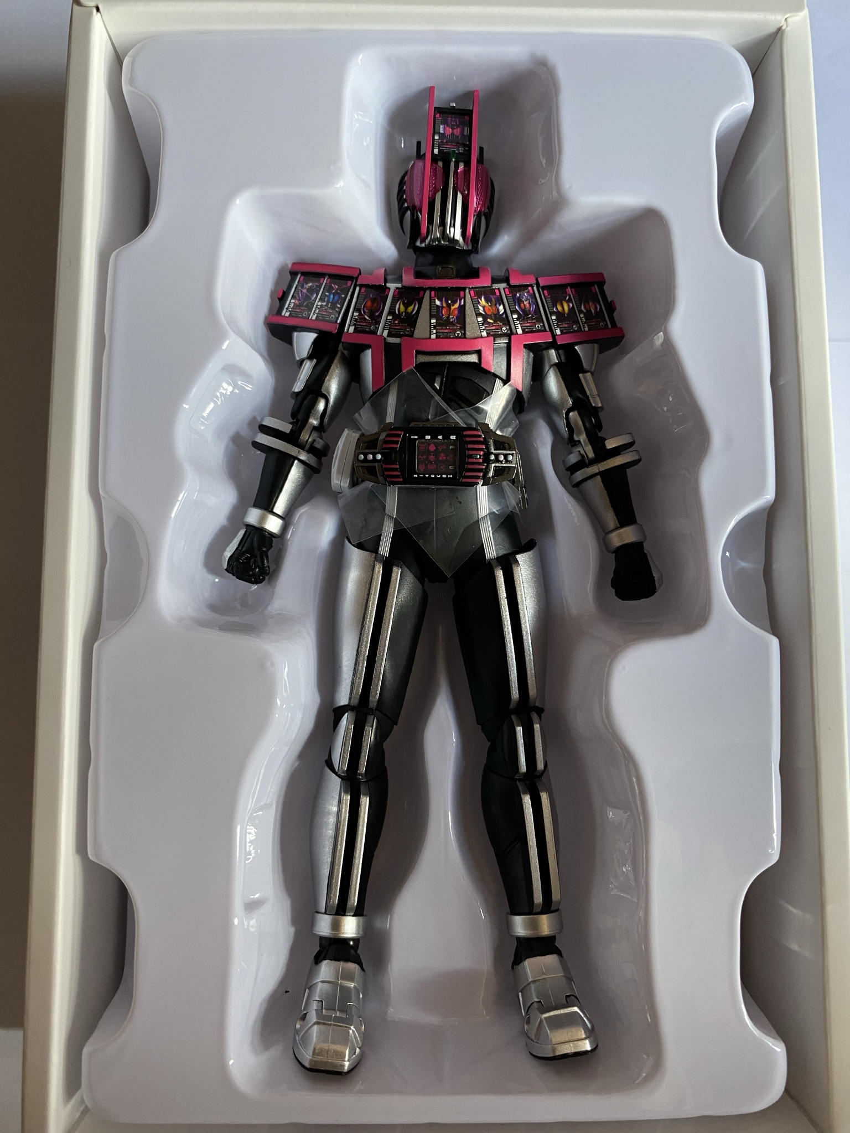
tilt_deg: -83.5
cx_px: 425
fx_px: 851
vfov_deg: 67.3
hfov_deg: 53.1
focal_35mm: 26
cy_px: 566
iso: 160
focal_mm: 4.25
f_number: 1.8
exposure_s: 1/60
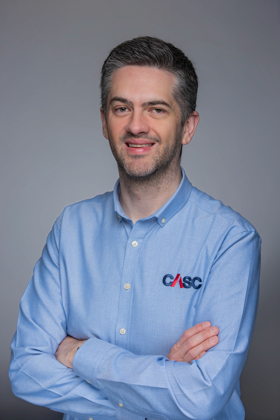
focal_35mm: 95
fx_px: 1107
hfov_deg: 14.4
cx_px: 140
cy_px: 210
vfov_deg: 21.5
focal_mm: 95
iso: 200
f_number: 9
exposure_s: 1/125
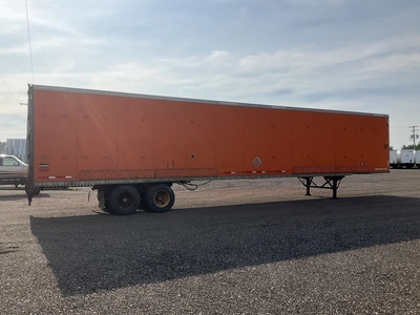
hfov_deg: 61.7
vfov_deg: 48.2
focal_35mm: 29
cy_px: 158
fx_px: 352
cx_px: 210
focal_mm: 3
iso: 25
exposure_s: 1/3788
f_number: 1.8
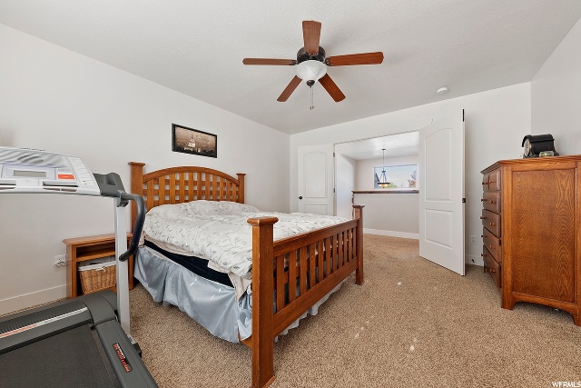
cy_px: 194
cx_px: 290
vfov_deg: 90.0
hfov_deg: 112.6
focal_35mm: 12
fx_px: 194
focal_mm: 12
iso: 100
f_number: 8
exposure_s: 3
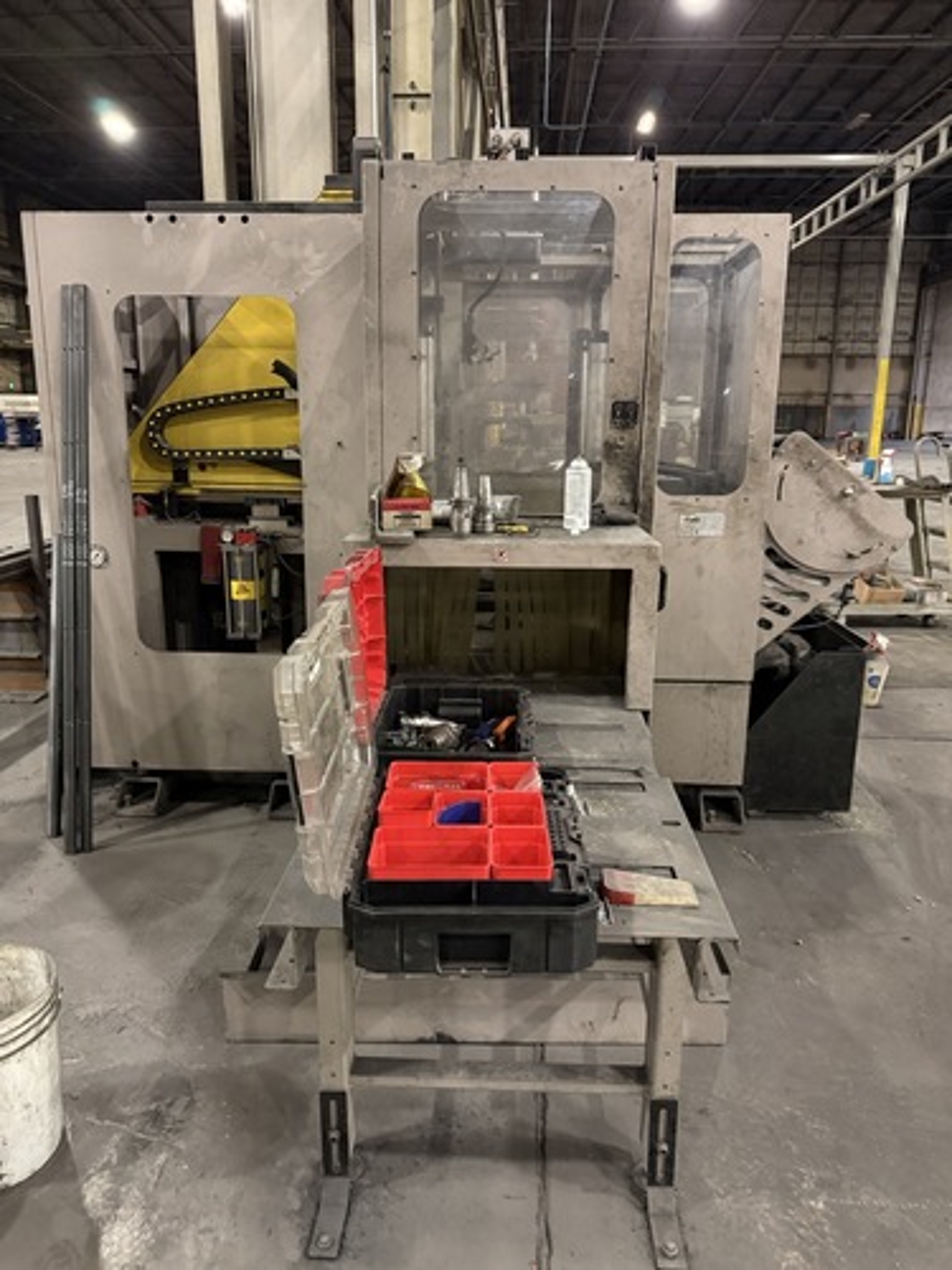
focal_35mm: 24
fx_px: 880
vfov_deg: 71.6
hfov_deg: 56.8
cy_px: 635
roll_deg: -0.3
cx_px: 476
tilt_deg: -12.9
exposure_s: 1/30
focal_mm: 6.76
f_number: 1.78
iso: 1000
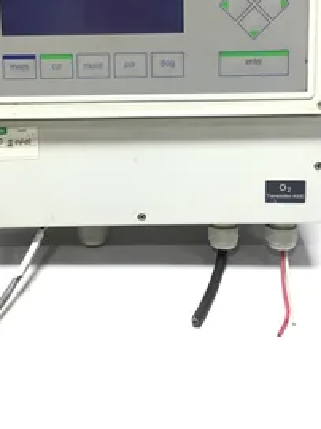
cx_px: 148
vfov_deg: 40.4
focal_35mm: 46
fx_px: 570
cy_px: 121
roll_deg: +0.2
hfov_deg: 31.5
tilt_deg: -27.5
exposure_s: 1/120
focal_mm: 3.3
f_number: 2.4
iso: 40
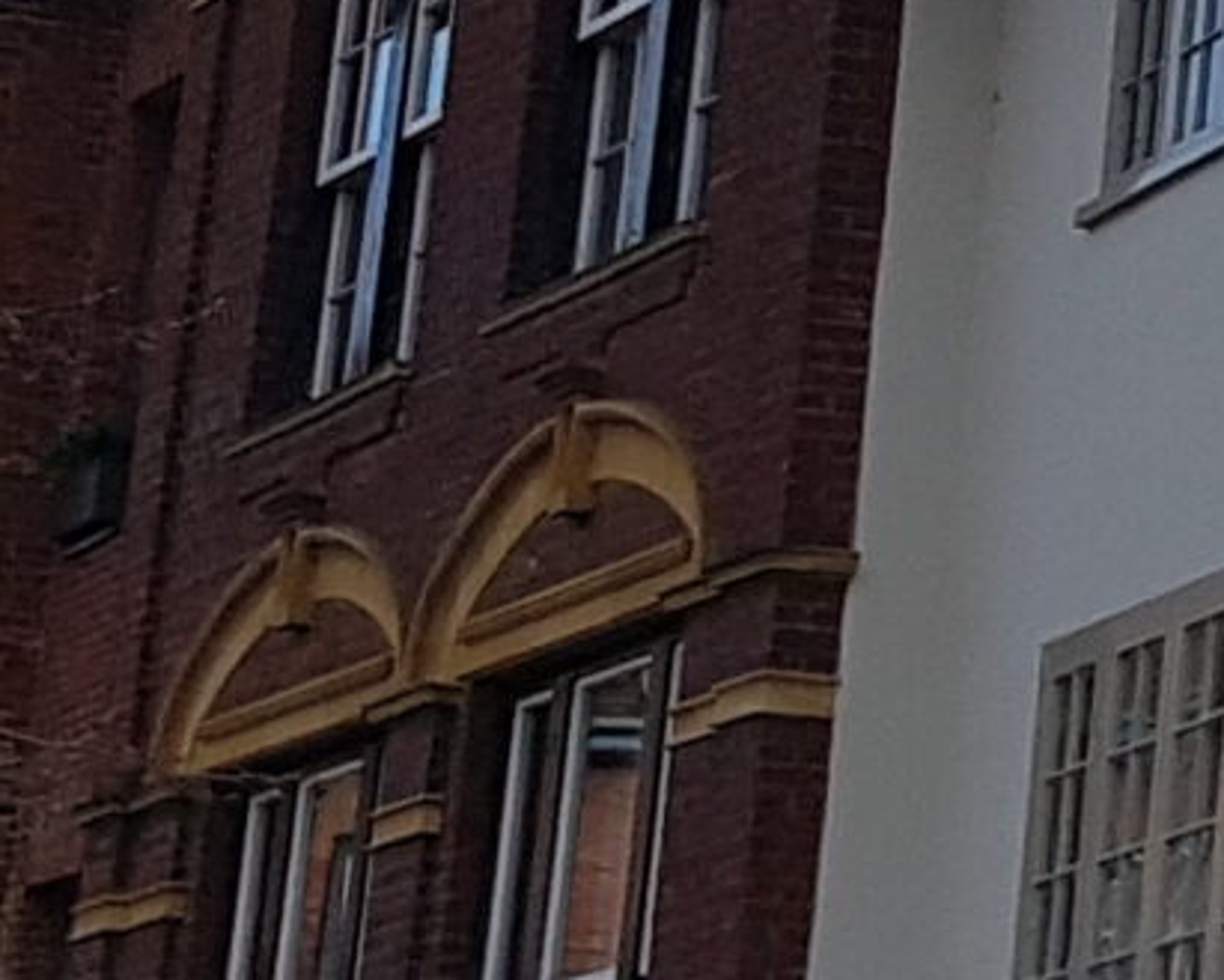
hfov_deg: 9.3
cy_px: -497
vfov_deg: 9.5
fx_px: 5725
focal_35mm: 158
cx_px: 3809
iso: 50
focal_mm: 4.2
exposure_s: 1/1524
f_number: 1.7
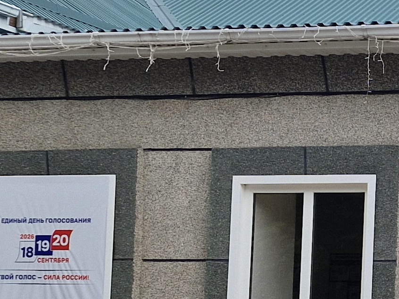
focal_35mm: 109
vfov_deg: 13.6
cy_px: 210
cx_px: 658
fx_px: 1256
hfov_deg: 16.0
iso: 50
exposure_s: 1/1348
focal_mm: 5.54
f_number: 1.8
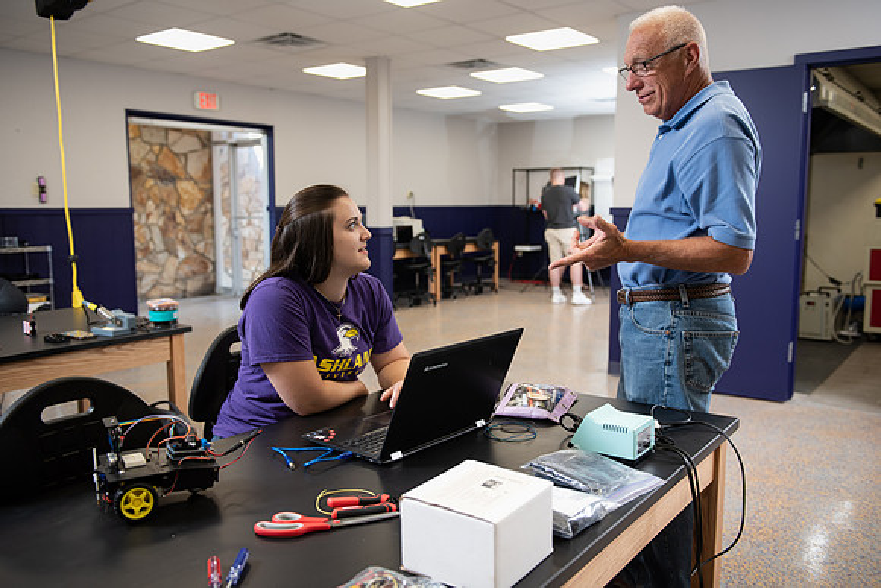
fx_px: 759
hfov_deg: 60.3
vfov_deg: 42.3
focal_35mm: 31
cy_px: 294
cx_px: 440
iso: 640
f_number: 3.5
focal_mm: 31
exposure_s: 1/200
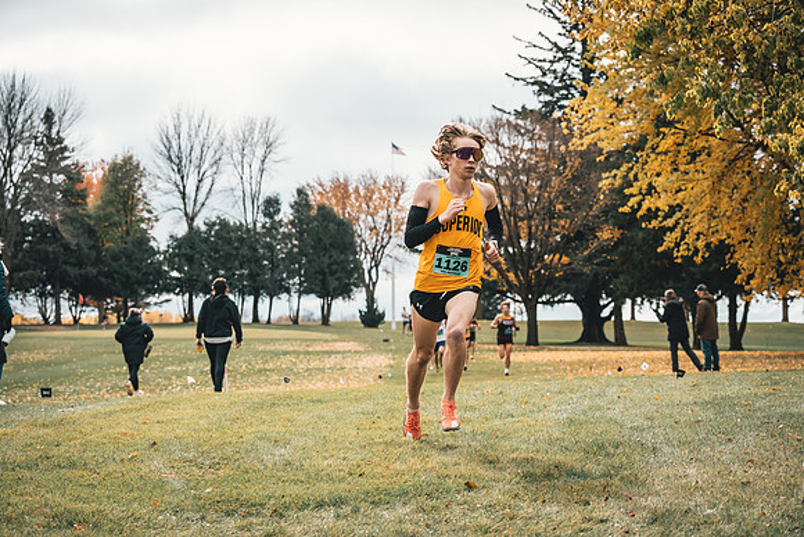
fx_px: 2237
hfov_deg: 20.4
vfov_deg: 13.7
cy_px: 268
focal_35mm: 100
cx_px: 402
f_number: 6.3
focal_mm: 100
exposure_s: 1/1250
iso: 400
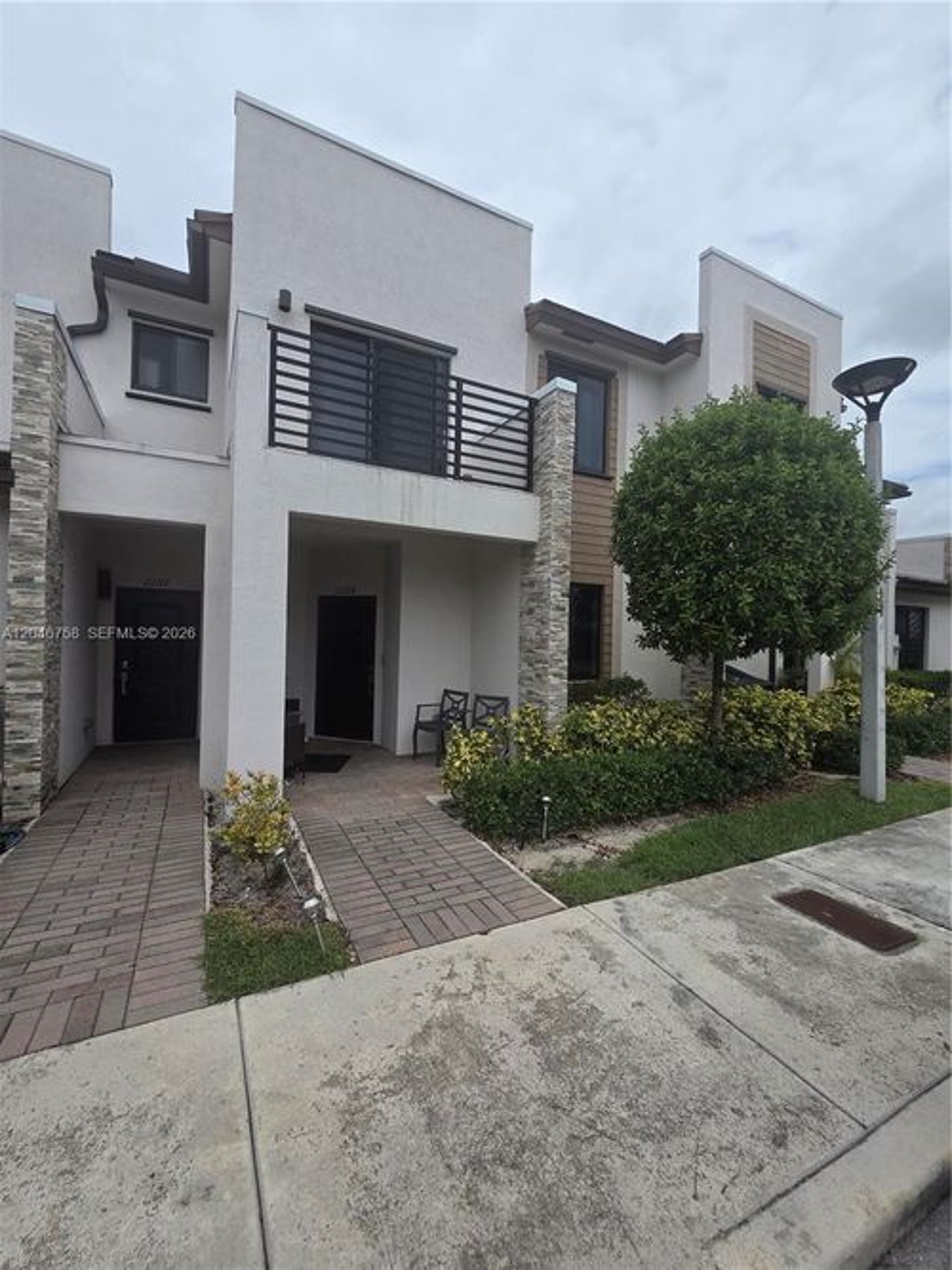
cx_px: 476
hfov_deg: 89.9
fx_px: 477
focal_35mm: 13
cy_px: 635
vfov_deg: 106.2
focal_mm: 2.2
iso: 50
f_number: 2.2
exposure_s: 1/3618
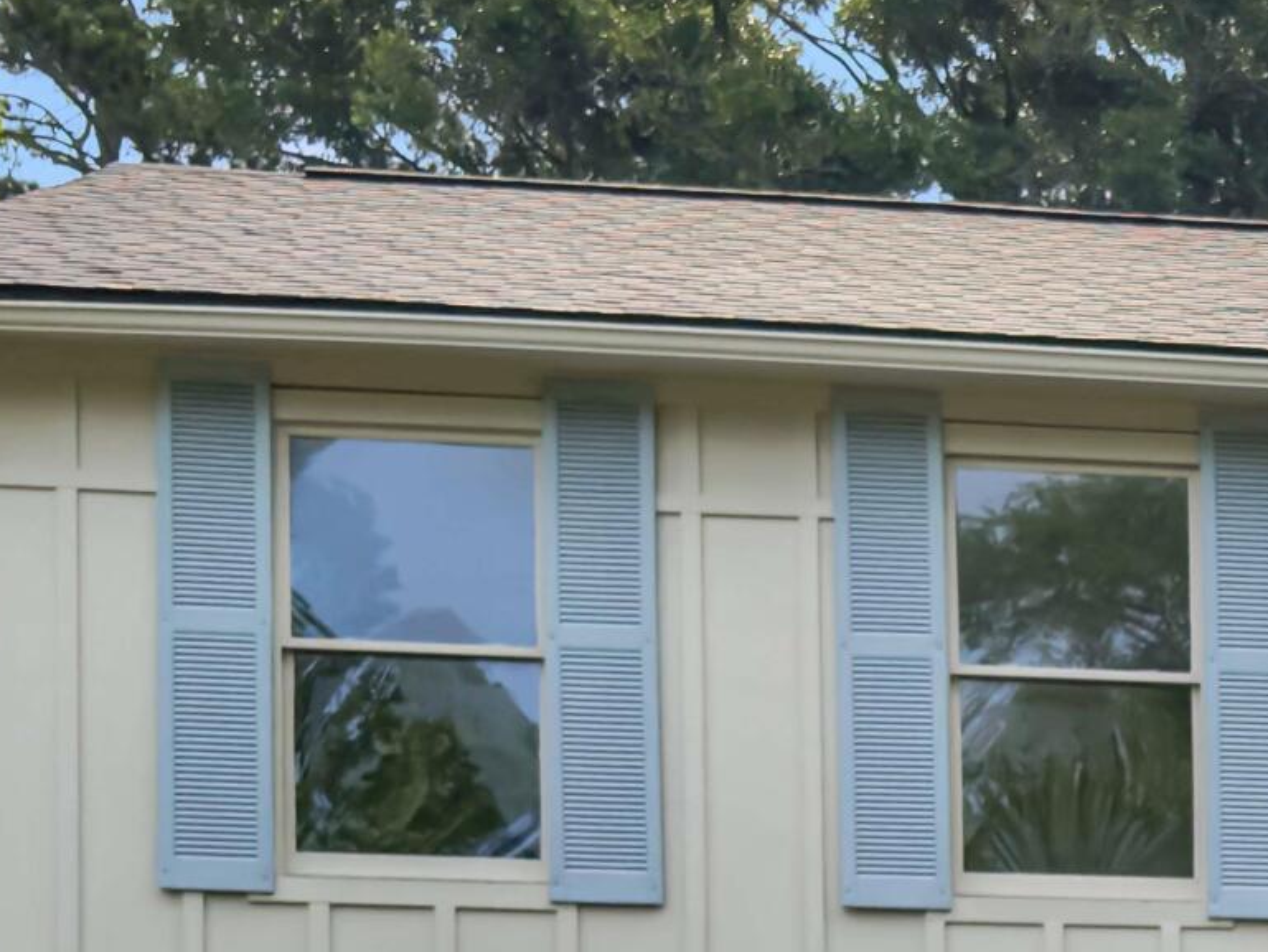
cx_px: 1880
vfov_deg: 12.1
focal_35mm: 117
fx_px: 4286
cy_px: 1397
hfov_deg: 15.6
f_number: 1.8
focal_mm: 6.76
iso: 80
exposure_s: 1/7300
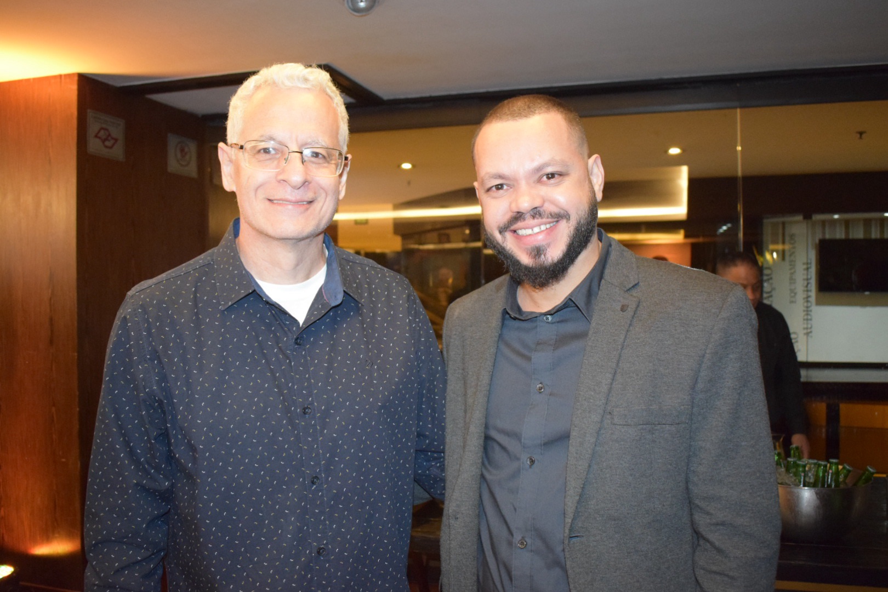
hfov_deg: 57.2
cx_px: 444
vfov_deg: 40.0
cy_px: 296
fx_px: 814
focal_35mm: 33
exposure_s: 1/60
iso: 3200
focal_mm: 22
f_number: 3.8
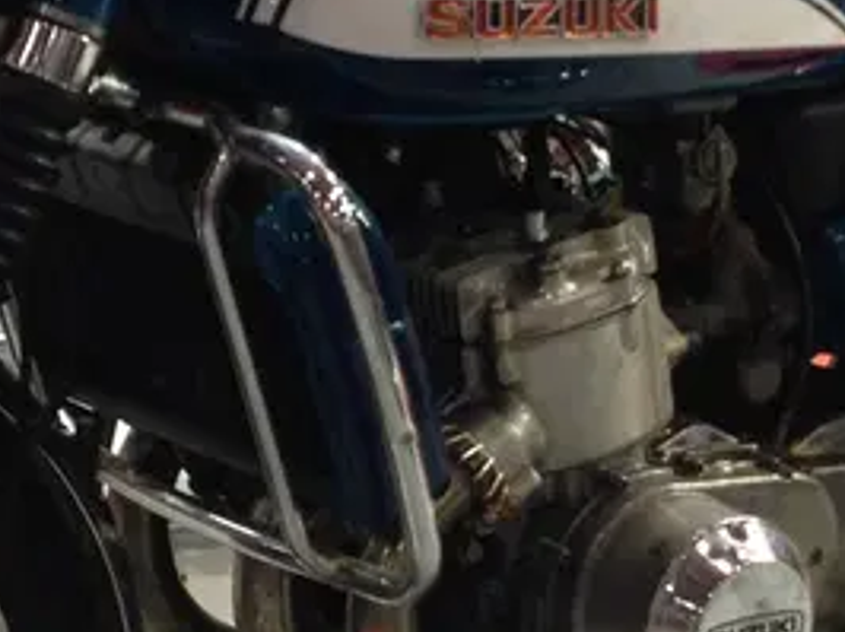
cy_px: 349
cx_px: 432
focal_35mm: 149
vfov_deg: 9.9
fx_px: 3634
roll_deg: -0.1
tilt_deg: -14.6
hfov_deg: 13.3
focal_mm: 4.12
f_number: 2.4
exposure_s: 1/20
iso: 64
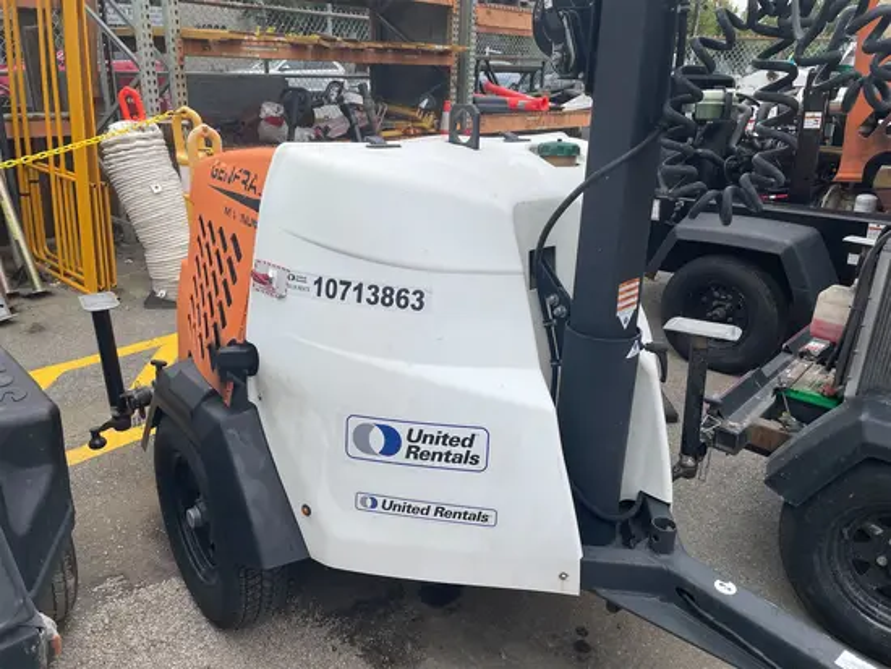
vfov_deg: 53.1
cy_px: 334
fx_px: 670
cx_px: 446
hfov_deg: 67.3
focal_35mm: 26
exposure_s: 1/955
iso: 32
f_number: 1.6
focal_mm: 4.2
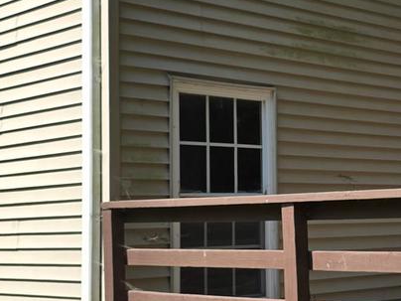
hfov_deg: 23.5
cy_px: 132
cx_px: 326
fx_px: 950
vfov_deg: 18.0
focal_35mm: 82
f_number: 1.7
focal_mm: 6.3
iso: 12
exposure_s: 1/399
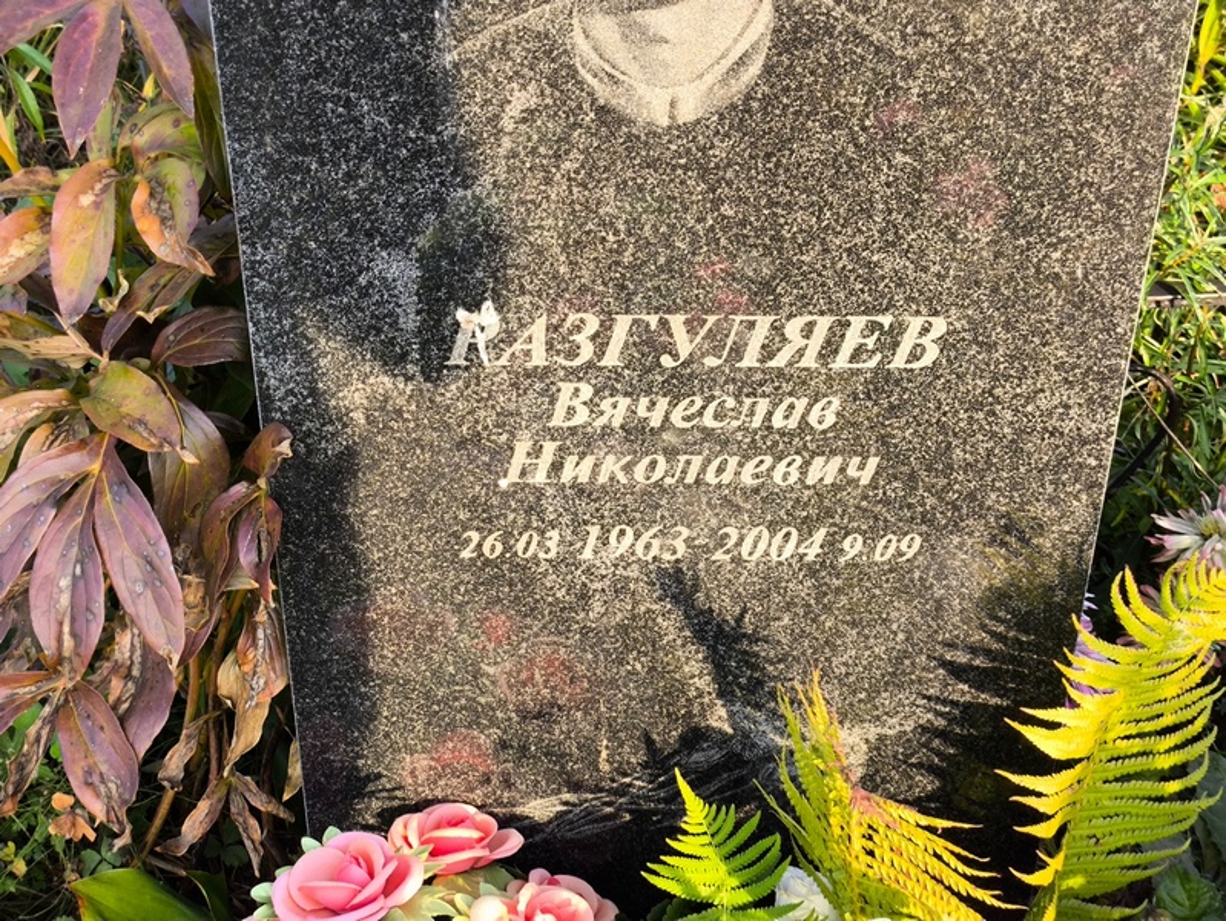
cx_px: 613
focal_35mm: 50
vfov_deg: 29.1
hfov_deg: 38.2
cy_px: 460
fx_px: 1772
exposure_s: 1/147
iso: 50
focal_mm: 4.71
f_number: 1.7
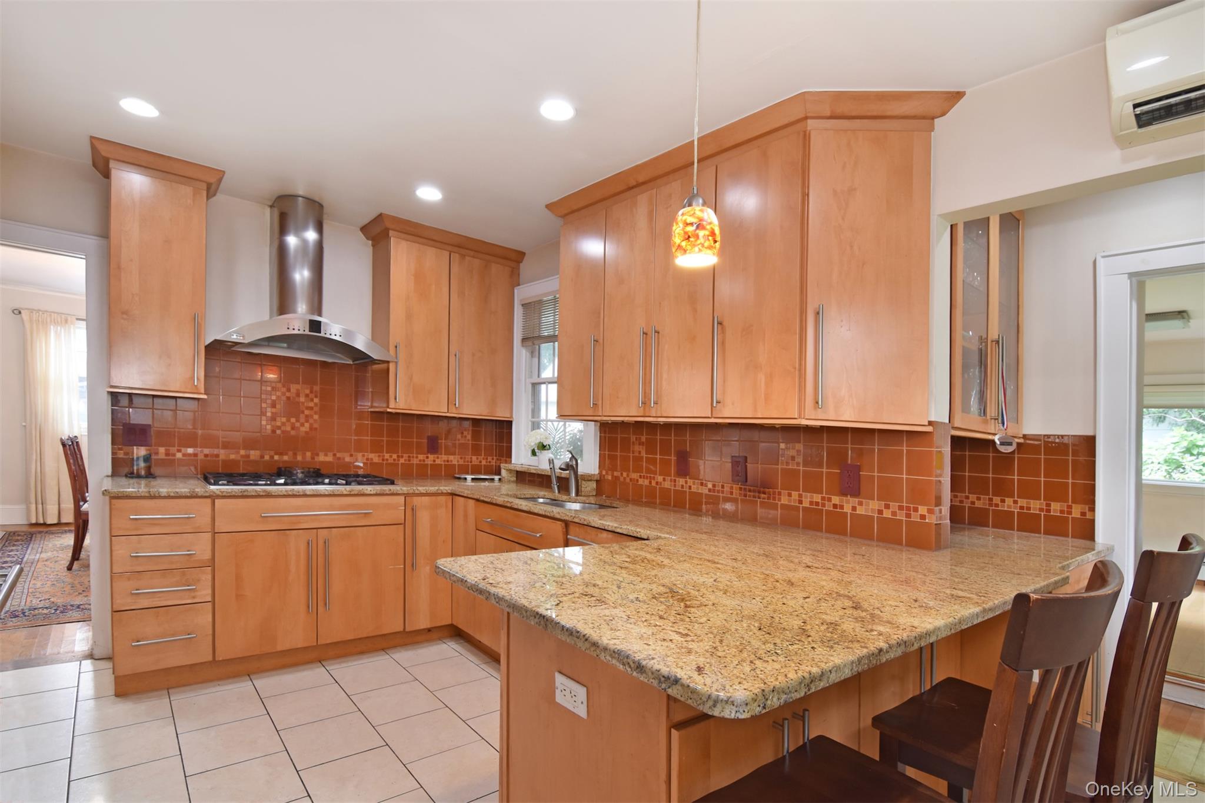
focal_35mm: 16
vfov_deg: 72.0
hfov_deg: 95.0
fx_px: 552
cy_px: 402
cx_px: 602
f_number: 8
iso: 640
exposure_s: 1/50
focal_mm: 11
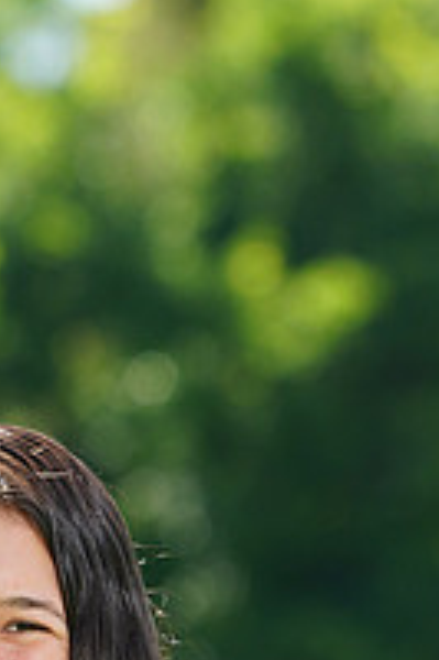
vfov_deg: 2.4
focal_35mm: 842
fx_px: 15427
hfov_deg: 1.6
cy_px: 940
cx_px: -23
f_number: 9
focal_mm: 291
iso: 200
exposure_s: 1/160
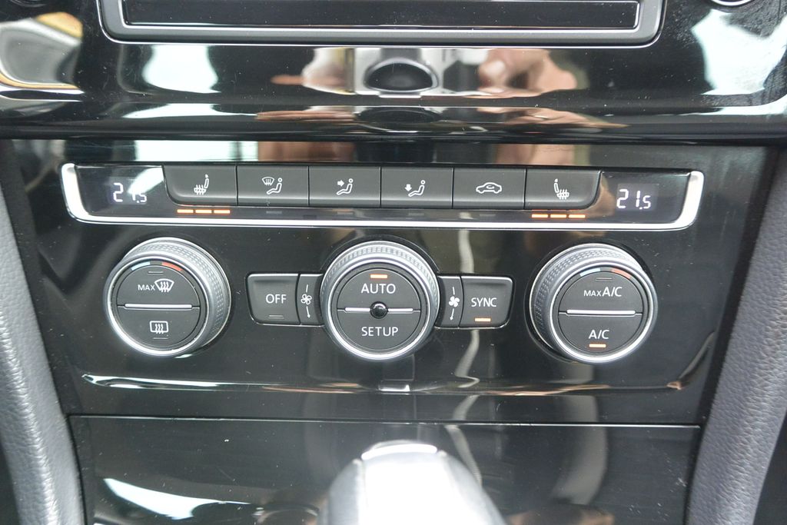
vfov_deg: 47.9
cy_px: 262
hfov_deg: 67.4
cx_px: 394
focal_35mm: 27
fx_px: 590
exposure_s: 1/60
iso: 640
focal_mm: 10
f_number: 3.5
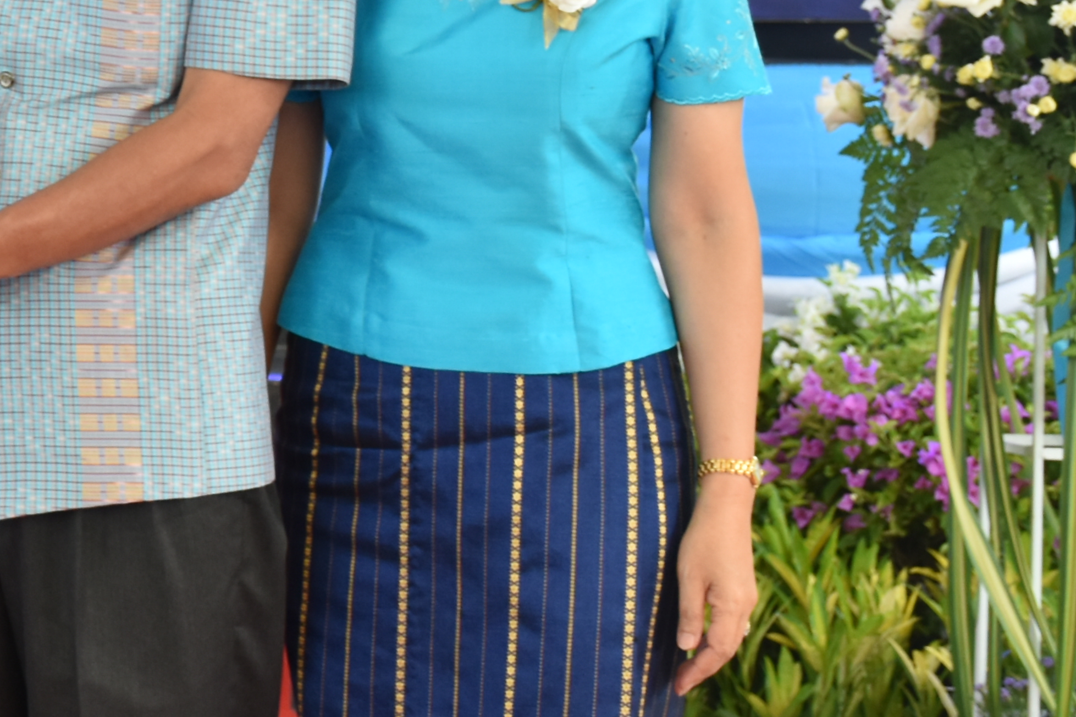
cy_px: -109
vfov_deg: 9.8
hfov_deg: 14.0
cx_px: -488
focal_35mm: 138
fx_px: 4124
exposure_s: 1/100
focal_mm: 30
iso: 400
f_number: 5
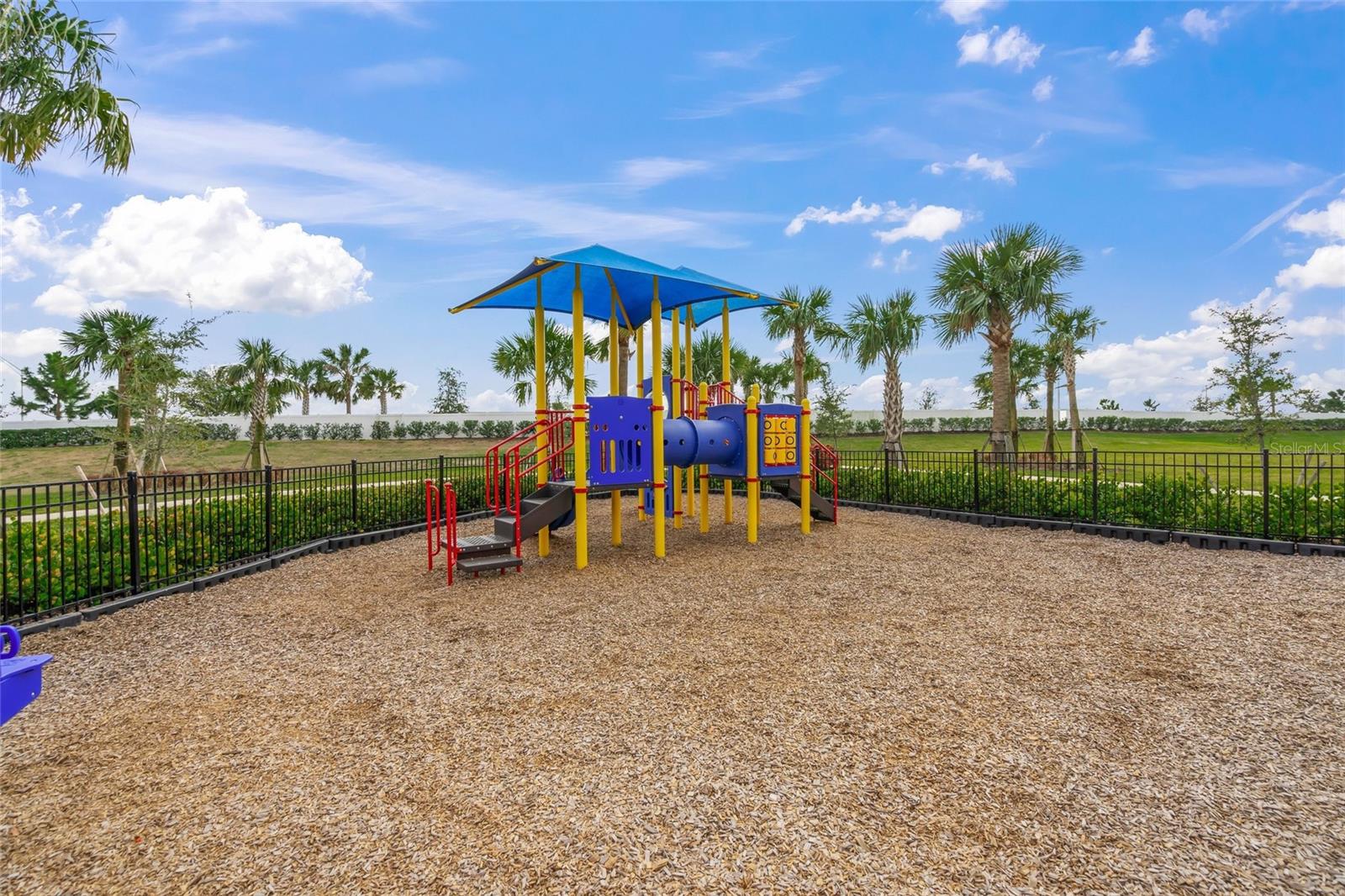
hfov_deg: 96.7
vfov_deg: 73.7
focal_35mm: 16
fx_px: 598
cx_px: 672
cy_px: 448
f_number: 6.3
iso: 100
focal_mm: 16
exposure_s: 1/250
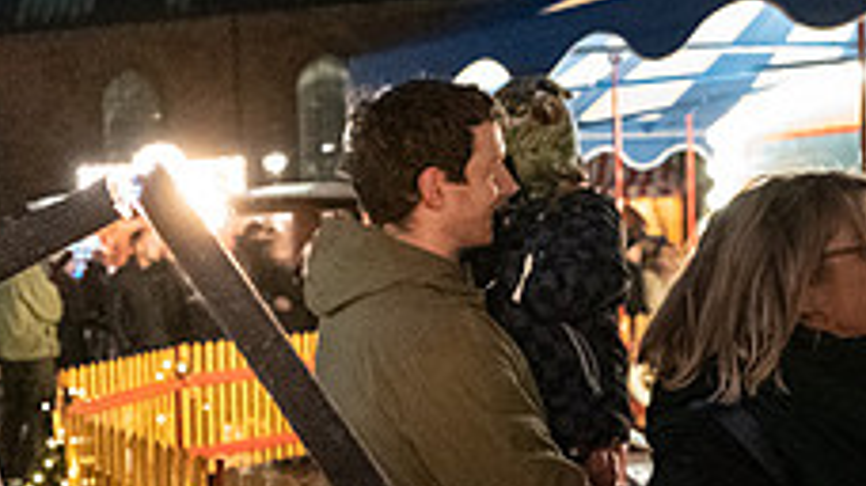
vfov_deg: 21.4
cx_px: 11
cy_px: 302
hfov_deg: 34.1
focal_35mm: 56
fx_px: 1285
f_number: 2.8
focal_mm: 21
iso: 25600
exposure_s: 1/250
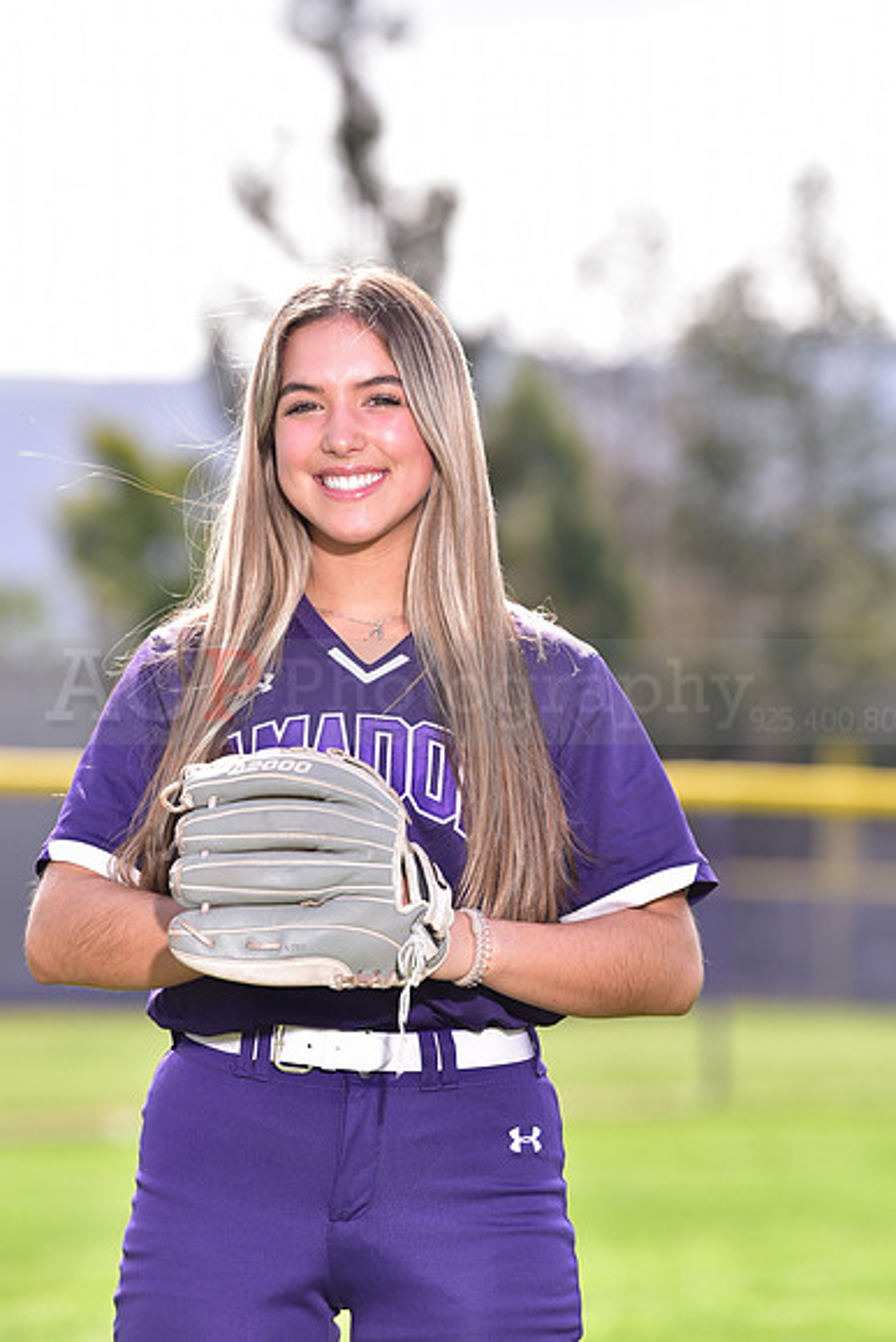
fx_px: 7462
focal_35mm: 200
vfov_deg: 10.3
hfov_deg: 6.9
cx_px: 448
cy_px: 671
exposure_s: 1/250
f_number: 5
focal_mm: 200
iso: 100
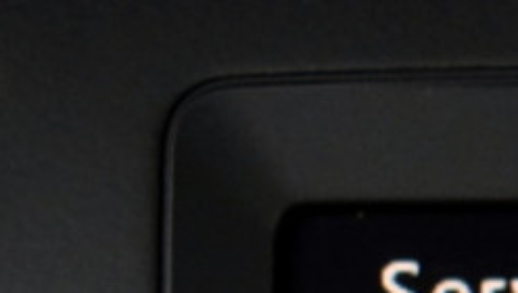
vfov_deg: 2.8
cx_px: 704
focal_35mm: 425
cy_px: 826
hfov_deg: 5.0
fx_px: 5843
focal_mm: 48
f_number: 5.3
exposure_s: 1/60
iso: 560
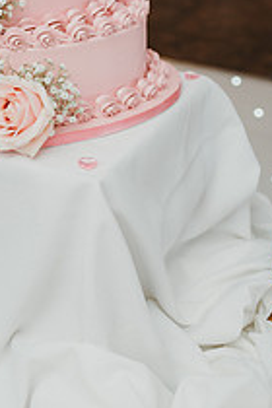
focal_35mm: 75
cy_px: -8
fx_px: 850
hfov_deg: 17.8
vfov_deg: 25.5
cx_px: 16
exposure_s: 1/160
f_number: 2.8
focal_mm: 35
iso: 800
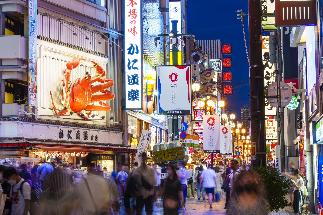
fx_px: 942
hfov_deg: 19.5
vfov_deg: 13.0
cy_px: 108
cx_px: 162
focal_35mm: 105
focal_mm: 105
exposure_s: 1
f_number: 16
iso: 50
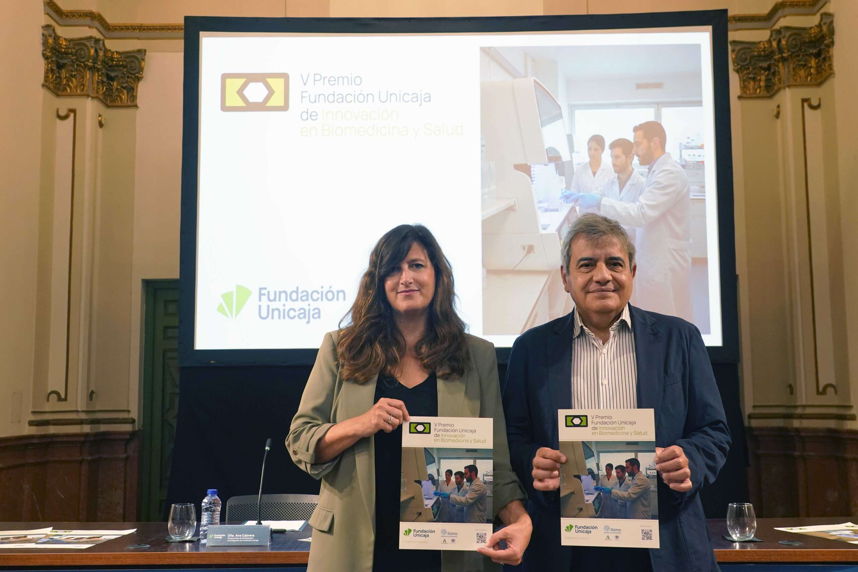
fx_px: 882
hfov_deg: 51.9
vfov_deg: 35.9
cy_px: 286
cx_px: 429
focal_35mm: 37
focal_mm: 37
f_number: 5.6
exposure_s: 1/125
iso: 3200
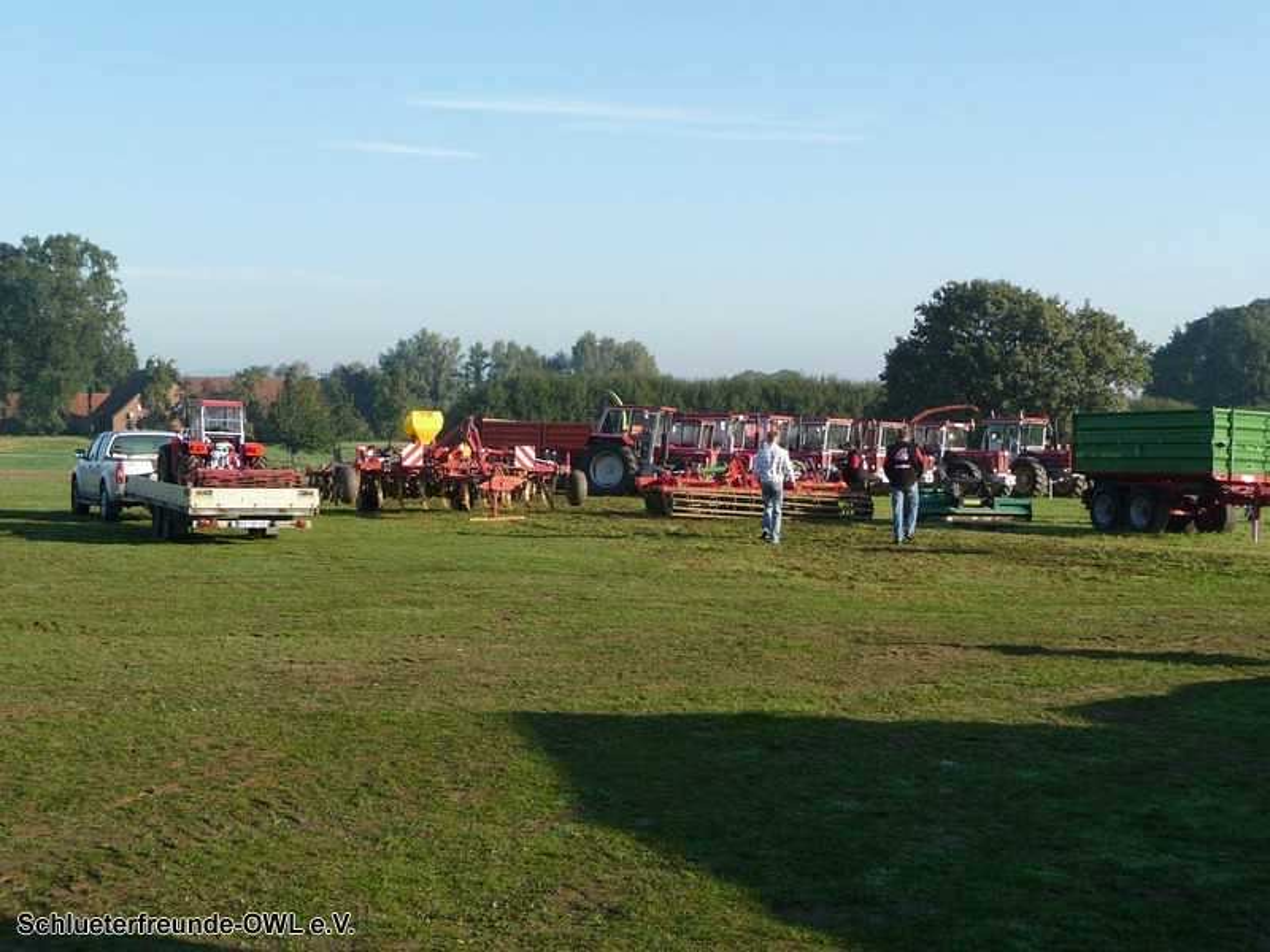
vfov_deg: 29.1
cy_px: 476
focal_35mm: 50
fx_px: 1834
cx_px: 635
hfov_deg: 38.2
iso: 100
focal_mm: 8.5
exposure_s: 1/400
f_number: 4.2
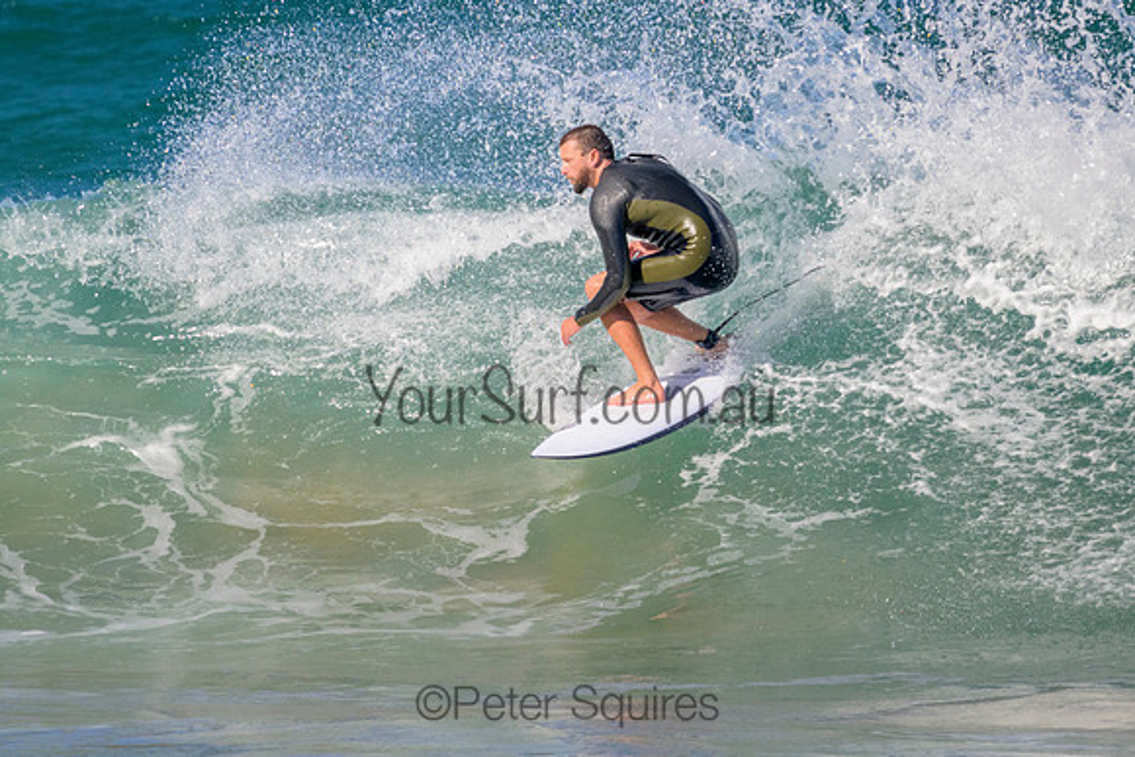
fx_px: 34529
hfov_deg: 1.9
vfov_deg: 1.3
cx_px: 591
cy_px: 252
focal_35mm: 1095
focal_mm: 800
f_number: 11
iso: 1600
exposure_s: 1/2000
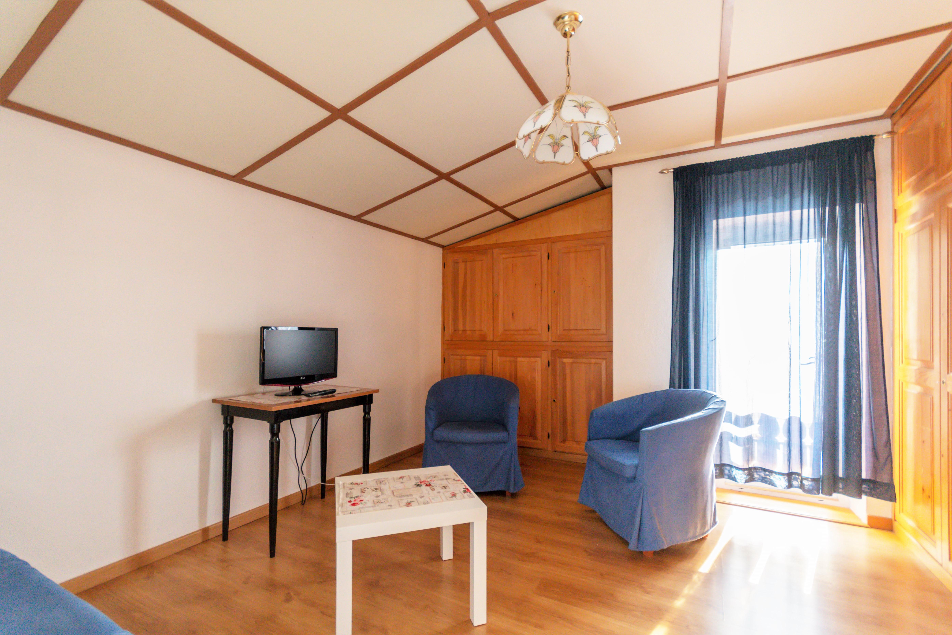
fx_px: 397
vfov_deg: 77.3
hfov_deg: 100.4
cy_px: 318
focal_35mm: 15
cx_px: 476
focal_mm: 10
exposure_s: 1/25
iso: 800
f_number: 4
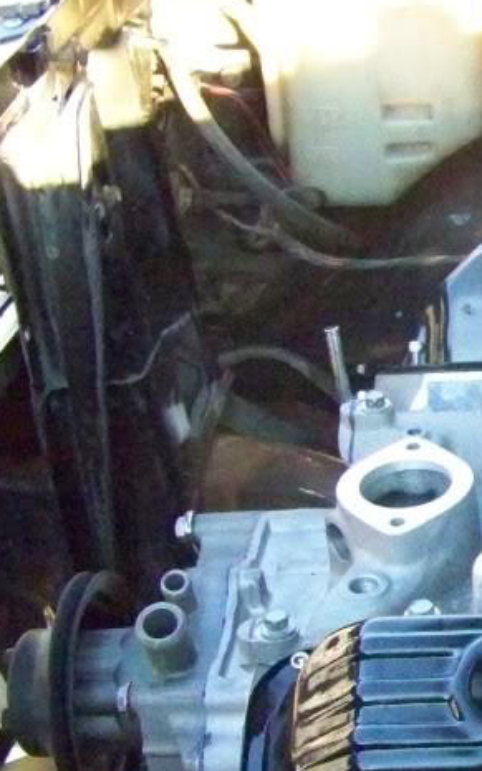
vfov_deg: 24.4
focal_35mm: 84
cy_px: 549
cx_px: 762
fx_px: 1764
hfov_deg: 14.3
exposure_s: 1/500
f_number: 2.8
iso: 1250
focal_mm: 5.9
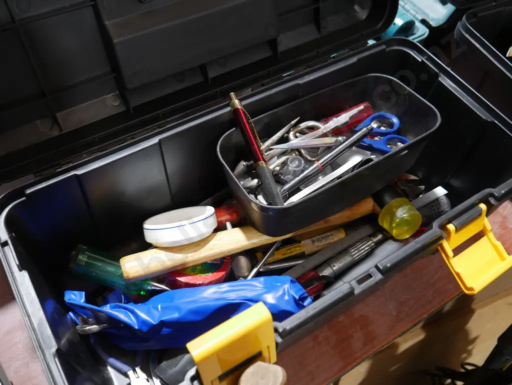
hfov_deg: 53.9
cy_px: 192
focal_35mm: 34
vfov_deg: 41.8
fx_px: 503
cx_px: 256
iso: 1000
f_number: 4
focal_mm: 17
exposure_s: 1/60
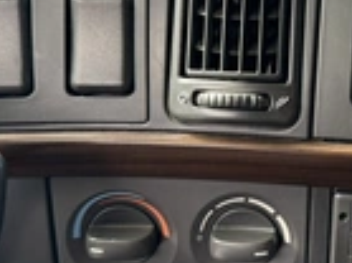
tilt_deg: -28.8
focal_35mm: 69
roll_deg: -1.9
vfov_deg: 21.2
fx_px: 701
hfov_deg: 26.7
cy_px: 94
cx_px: 349
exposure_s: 1/111
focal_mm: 6.76
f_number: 1.78
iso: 200
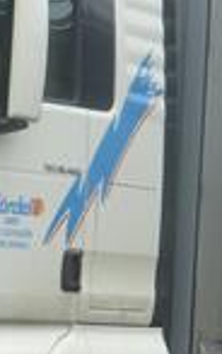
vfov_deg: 8.8
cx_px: 205
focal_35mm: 237
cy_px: 10
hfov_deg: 5.5
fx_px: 2292
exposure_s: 1/125
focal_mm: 7.4
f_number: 3.9
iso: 100
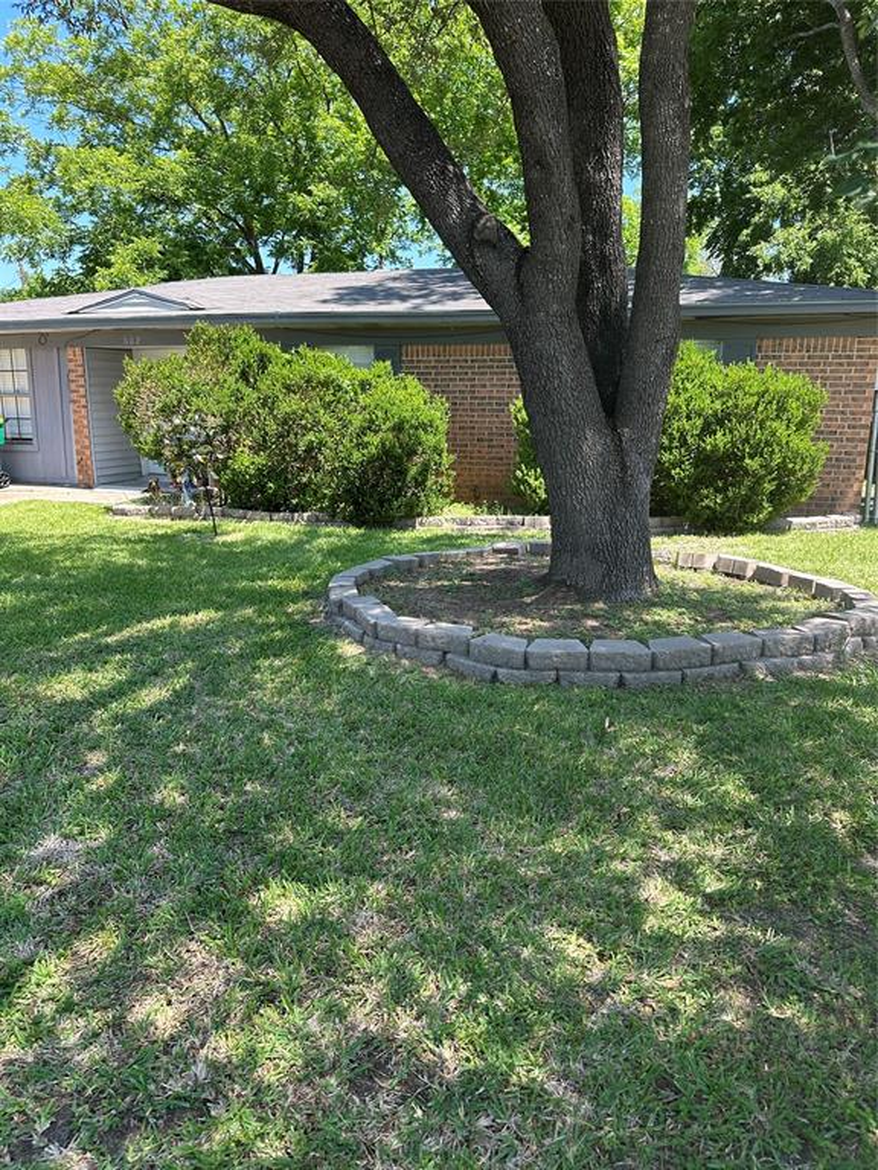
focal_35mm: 24
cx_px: 439
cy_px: 585
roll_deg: -1.3
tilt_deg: -11.8
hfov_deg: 56.8
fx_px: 812
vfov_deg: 71.6
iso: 80
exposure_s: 1/663
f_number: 1.78
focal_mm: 6.86
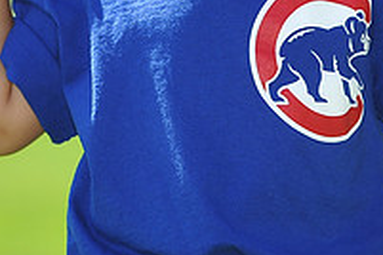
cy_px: -107
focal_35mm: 578
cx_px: 232
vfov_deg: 2.4
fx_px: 6149
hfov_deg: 3.6
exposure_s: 1/640
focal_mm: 200
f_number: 4.5
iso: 200
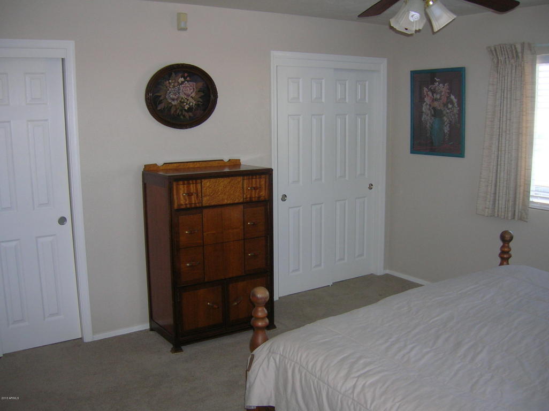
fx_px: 539
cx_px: 274
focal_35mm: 34
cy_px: 206
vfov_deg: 41.7
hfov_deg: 54.0
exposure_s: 1/60.1
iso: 75
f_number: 2.9
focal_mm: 5.7
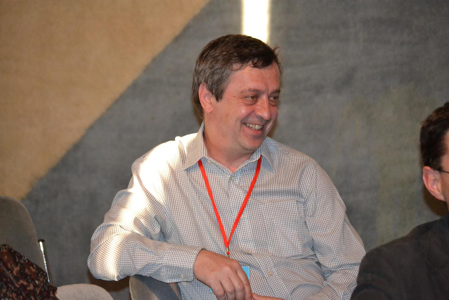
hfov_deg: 11.8
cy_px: 150
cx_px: 224
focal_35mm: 174
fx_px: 2170
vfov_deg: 7.9
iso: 3200
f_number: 4.8
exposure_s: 1/60
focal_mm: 116
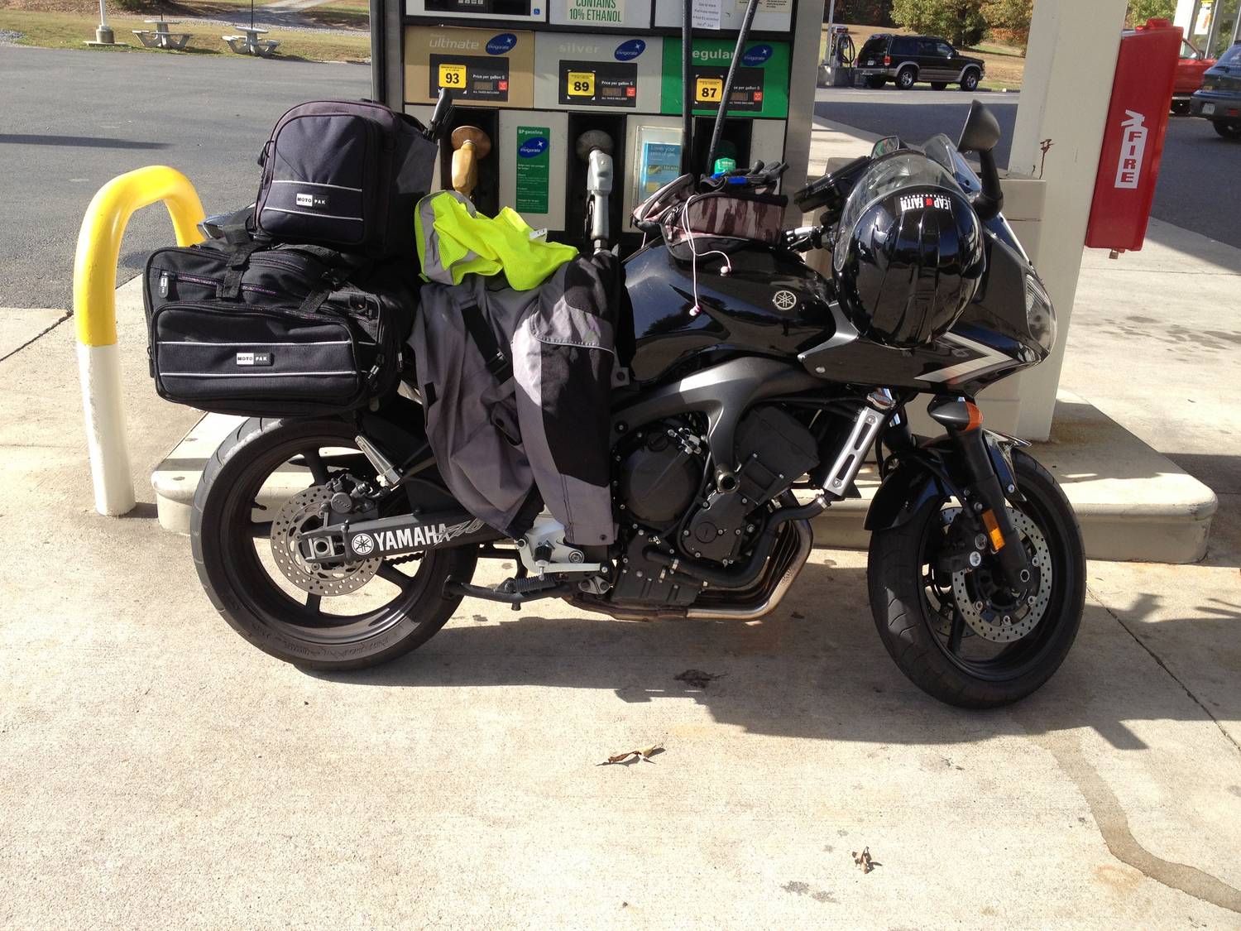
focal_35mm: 35
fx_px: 1255
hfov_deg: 52.6
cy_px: 466
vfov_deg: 40.7
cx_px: 620
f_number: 2.4
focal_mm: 4.28
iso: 50
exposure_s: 1/587
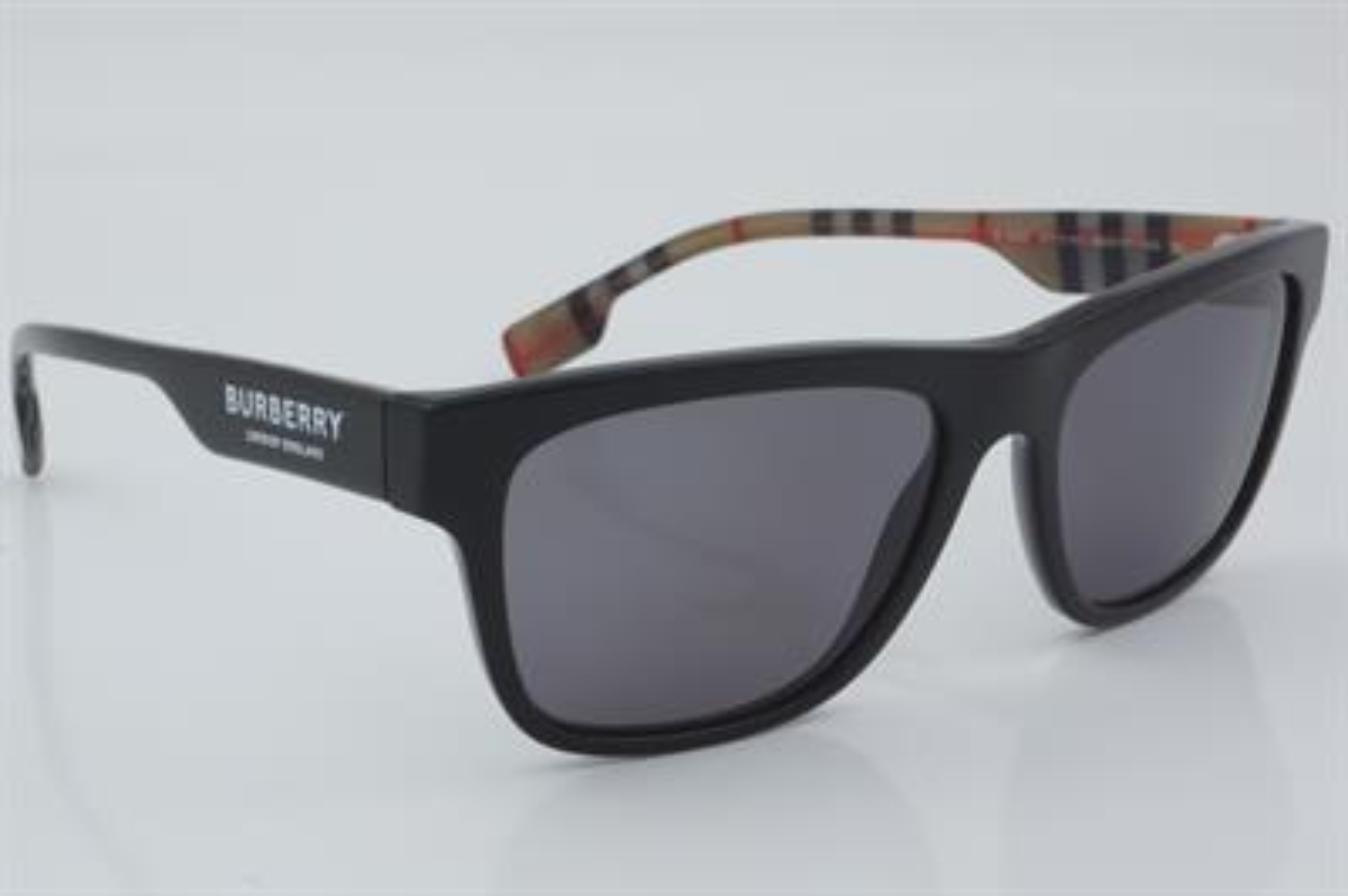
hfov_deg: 24.6
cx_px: 674
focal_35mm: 82
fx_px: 3087
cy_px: 448
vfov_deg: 16.5
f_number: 32
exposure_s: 1/4
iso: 100
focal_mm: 55
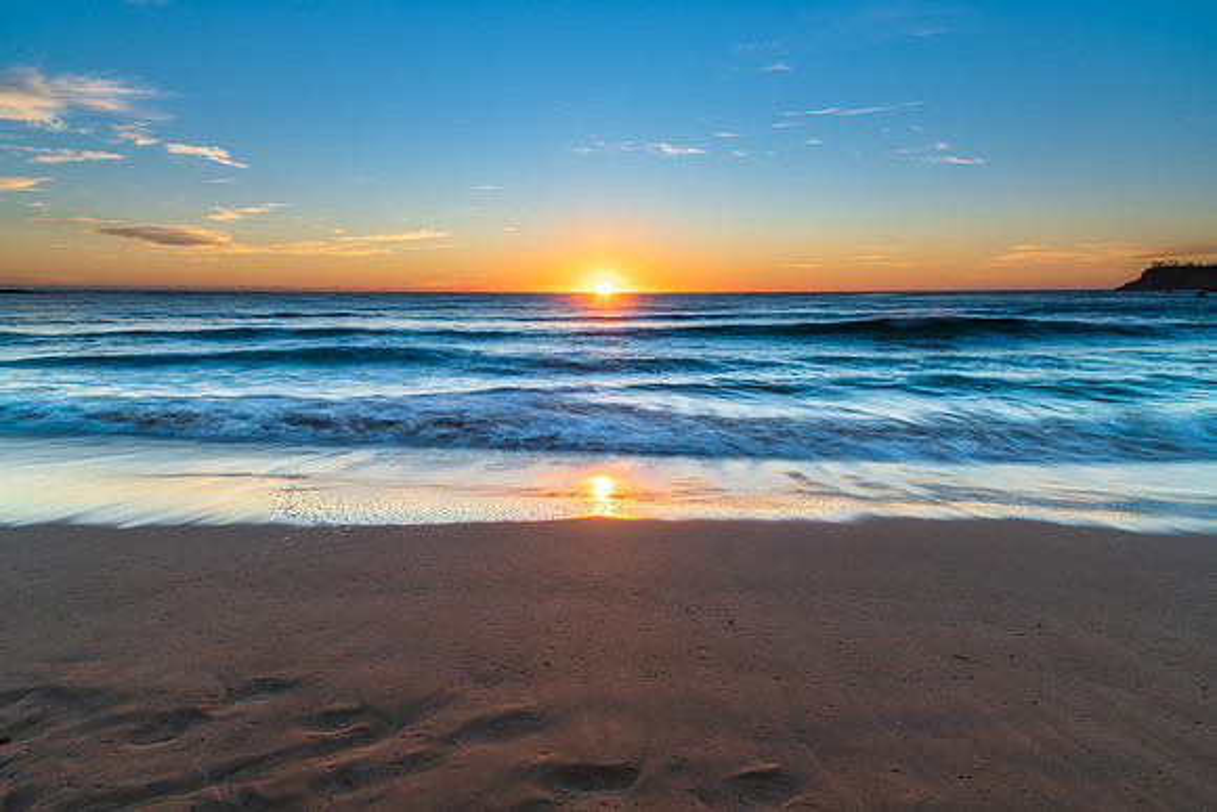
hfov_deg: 73.0
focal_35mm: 24
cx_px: 608
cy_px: 406
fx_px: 822
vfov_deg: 52.6
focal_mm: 24
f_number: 14
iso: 50
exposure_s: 1/2
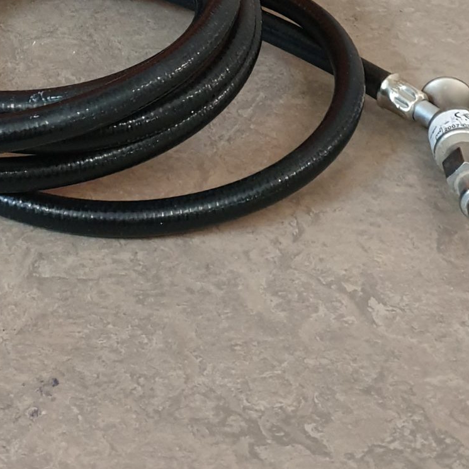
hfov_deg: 21.0
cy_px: -292
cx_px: -28
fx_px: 1211
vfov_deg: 18.6
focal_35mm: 79
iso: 250
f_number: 1.5
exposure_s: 1/50
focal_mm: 4.3
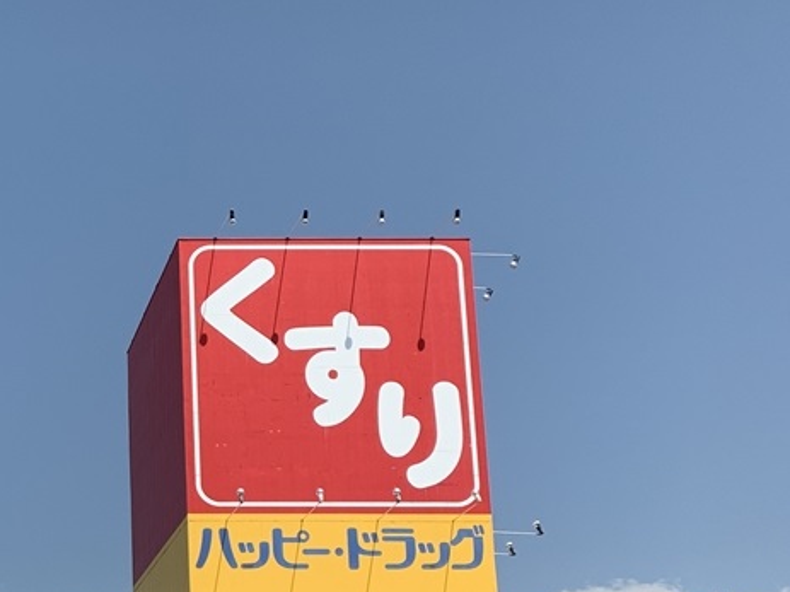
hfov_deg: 25.2
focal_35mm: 68
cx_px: -198
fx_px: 1551
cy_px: 675
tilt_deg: +11.3
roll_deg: -0.9
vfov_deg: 20.5
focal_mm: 4.25
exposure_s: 1/3289
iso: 25
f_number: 1.8
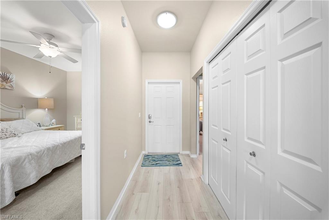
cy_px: 110
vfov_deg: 90.0
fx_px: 110
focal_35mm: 12
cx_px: 164
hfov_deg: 112.6
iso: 2000
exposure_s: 1/3
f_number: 11
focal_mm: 12
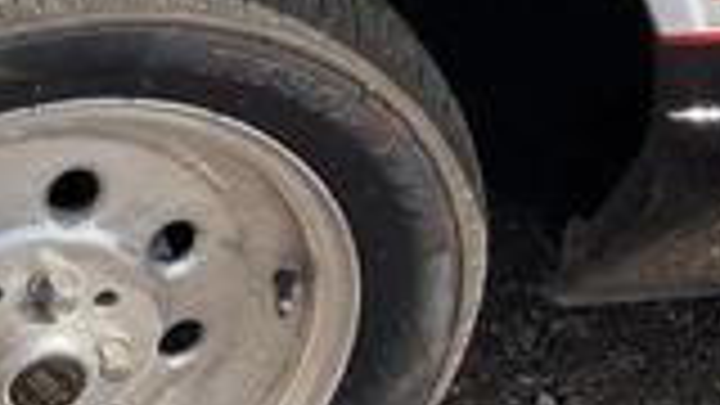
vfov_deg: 15.2
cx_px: -45
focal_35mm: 79
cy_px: 328
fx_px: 1508
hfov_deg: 25.2
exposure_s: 1/1144
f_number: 1.8
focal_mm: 3
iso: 25
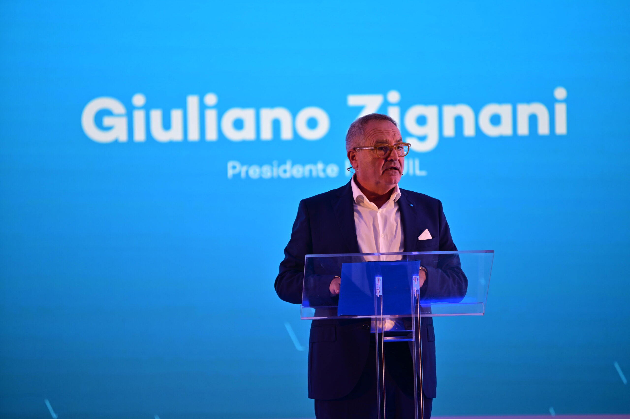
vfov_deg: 6.9
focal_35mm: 200
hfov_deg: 10.3
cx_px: 315
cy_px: 210
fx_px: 3497
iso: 200
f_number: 2.8
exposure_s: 1/60
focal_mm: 200
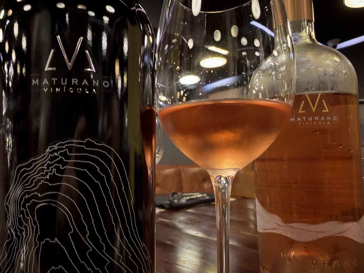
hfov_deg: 71.6
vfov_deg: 56.8
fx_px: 252
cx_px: 182
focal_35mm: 24
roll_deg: -0.7
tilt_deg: +0.7
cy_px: 136
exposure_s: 1/7
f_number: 2.2
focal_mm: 2.22
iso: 320
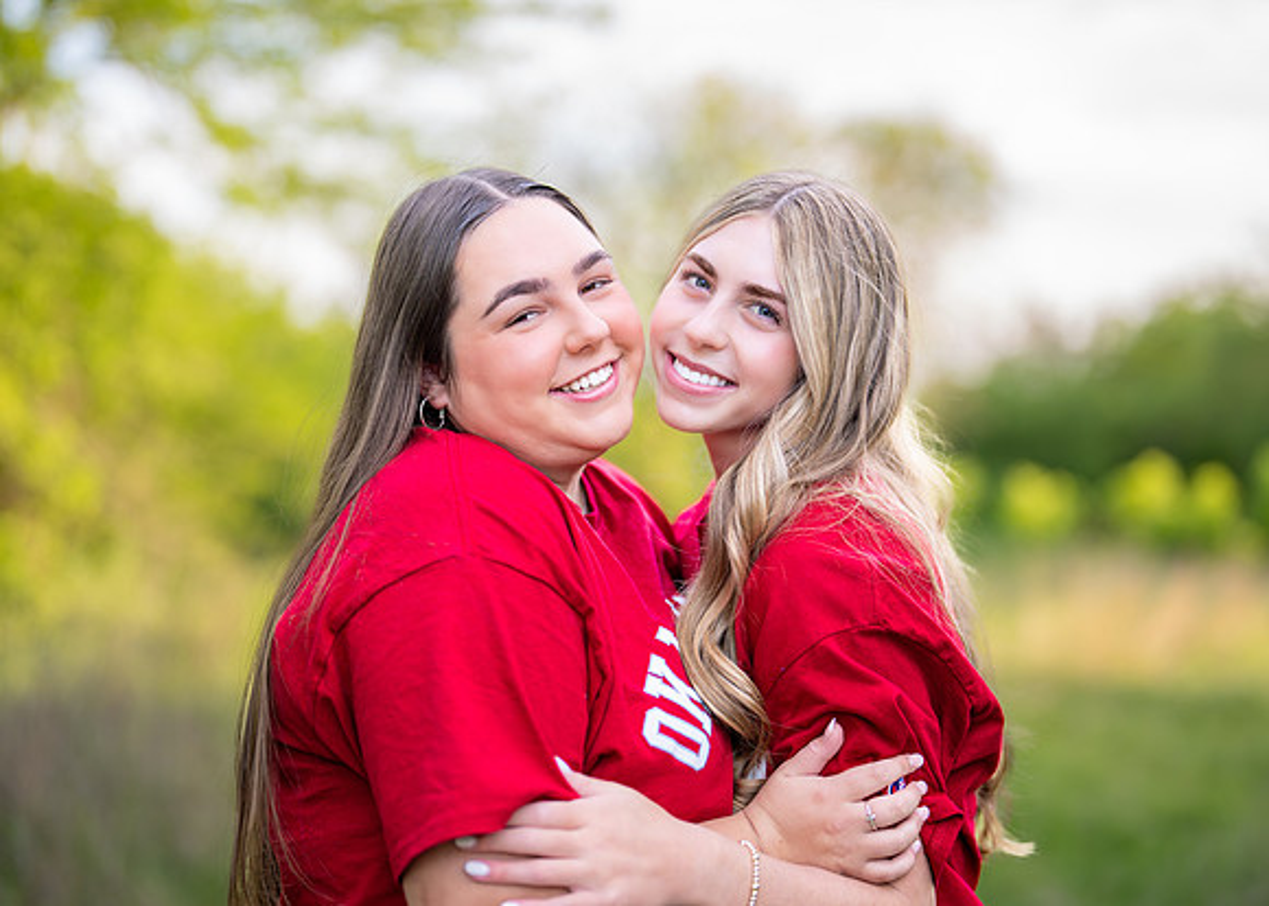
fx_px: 2192
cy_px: 393
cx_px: 647
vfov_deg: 23.3
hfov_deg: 32.3
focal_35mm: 61
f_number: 1.2
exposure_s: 1/1250
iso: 250
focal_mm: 50
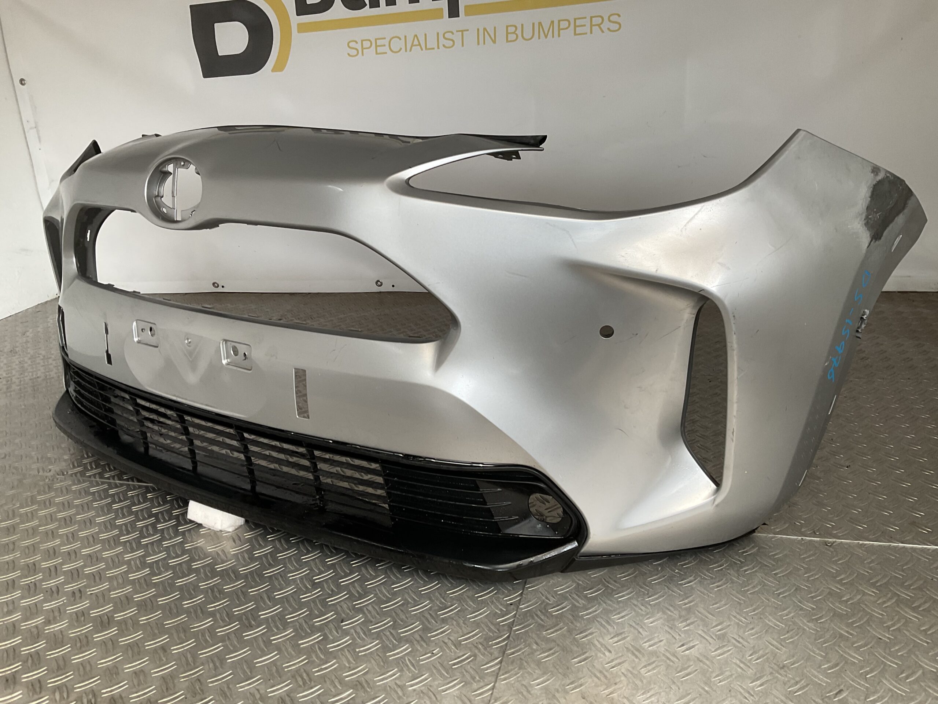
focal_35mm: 29
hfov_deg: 61.7
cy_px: 352
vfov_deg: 48.2
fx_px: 786
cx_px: 469
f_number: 1.8
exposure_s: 1/120
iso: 50
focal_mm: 3
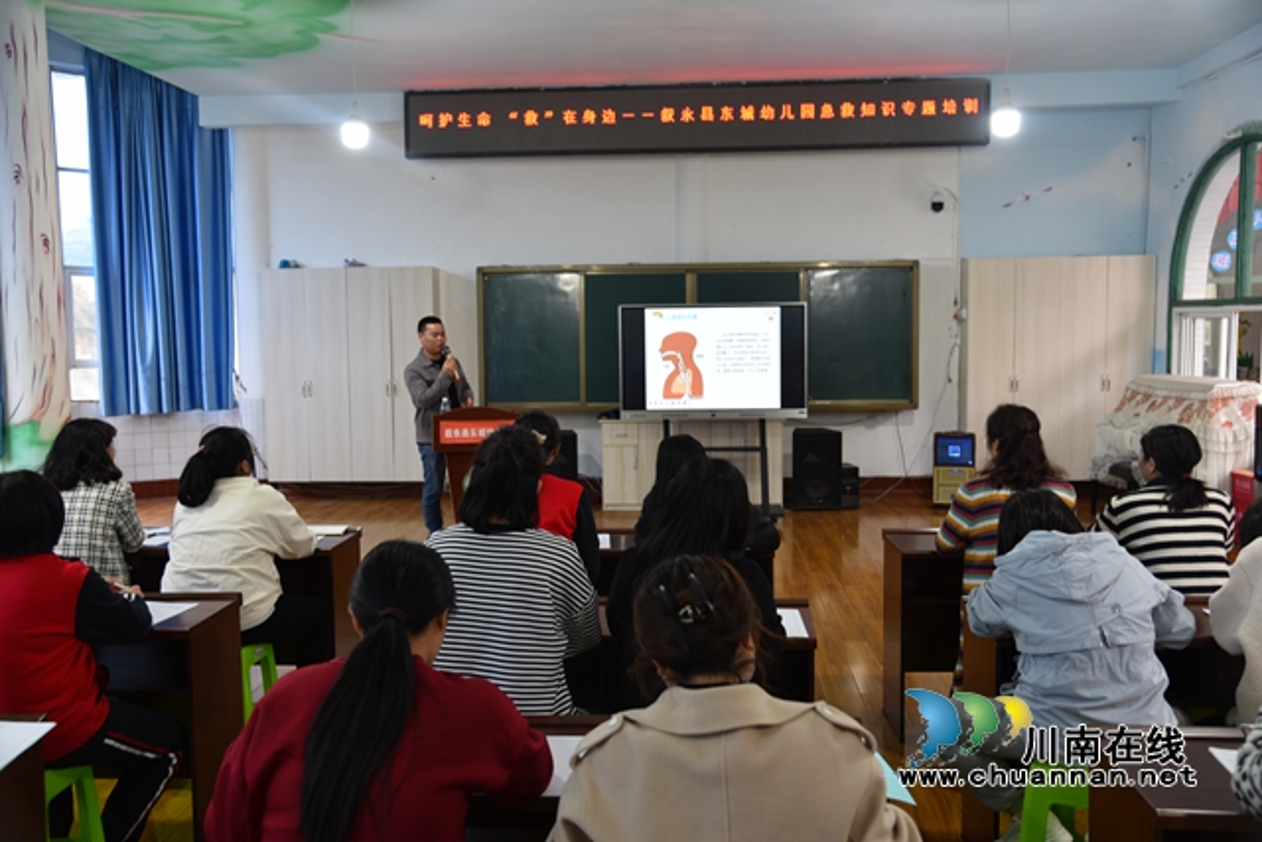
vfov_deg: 41.1
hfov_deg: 58.7
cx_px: 631
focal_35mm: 32
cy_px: 421
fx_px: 1122
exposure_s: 1/20
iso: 200
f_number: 4
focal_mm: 32
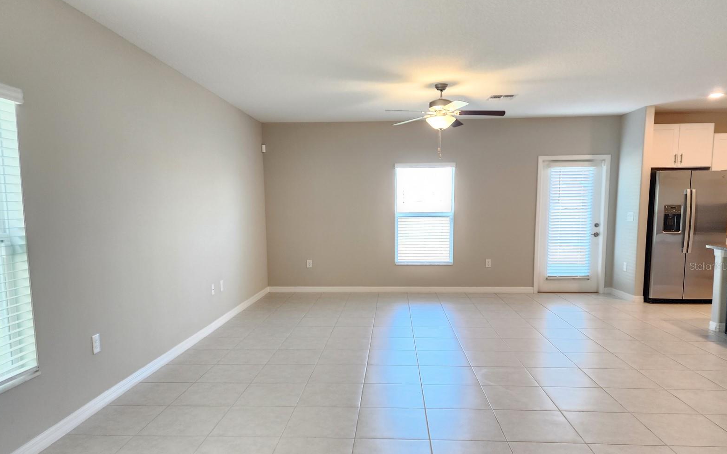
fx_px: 495
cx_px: 361
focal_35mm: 25
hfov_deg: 72.5
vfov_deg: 49.1
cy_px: 266
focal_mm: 6.4
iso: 400
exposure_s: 1/120
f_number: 1.8
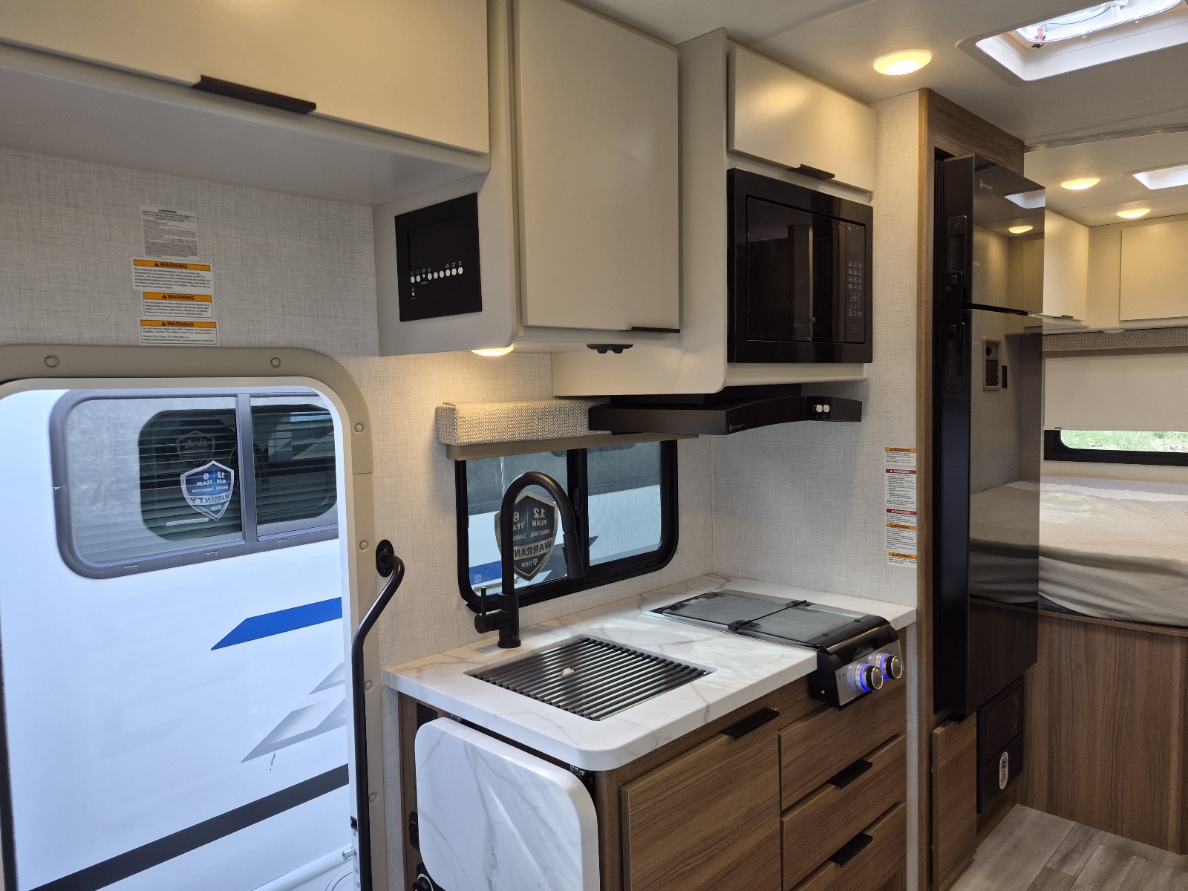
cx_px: 594
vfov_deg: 58.9
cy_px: 446
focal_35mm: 23
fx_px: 789
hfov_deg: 73.9
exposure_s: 1/182
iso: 40
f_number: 1.8
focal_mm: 5.4
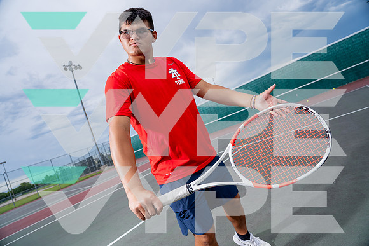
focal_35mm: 21
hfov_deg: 82.0
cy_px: 123
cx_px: 184
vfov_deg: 60.2
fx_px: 212
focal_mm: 20
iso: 100
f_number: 5.6
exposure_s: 1/250
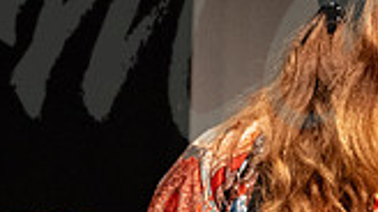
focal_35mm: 430
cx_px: 659
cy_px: 206
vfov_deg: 2.8
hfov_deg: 5.0
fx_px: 4307
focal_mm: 77.3
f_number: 3.2
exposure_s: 1/250
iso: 2000
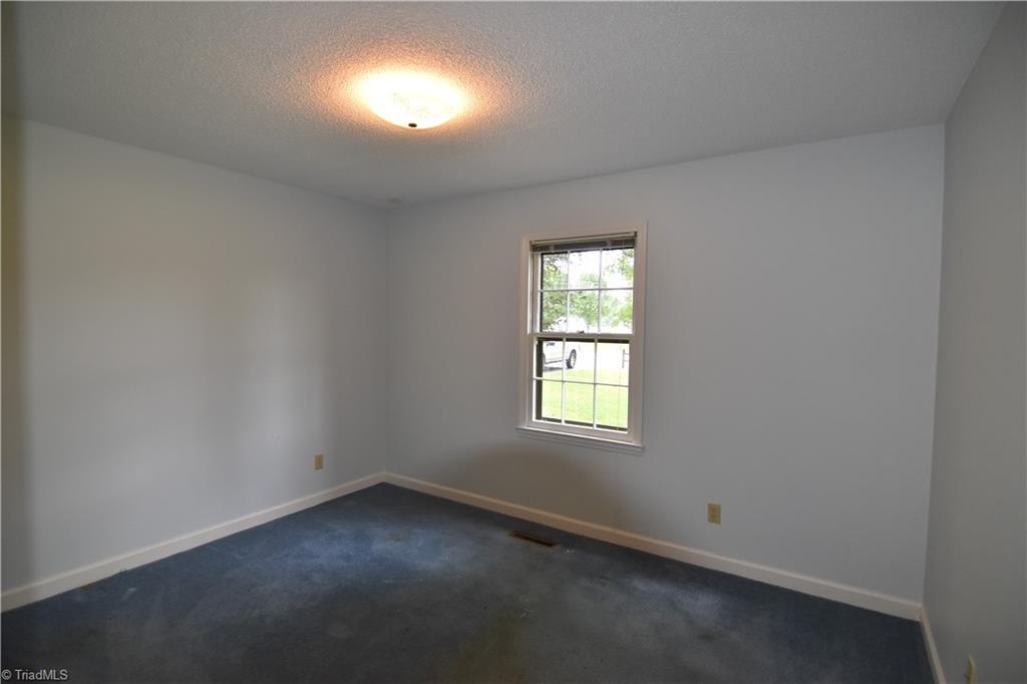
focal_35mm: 16
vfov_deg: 72.0
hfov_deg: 95.0
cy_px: 342
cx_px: 514
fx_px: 471
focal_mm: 11
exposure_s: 1/200
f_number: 3.5
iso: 800
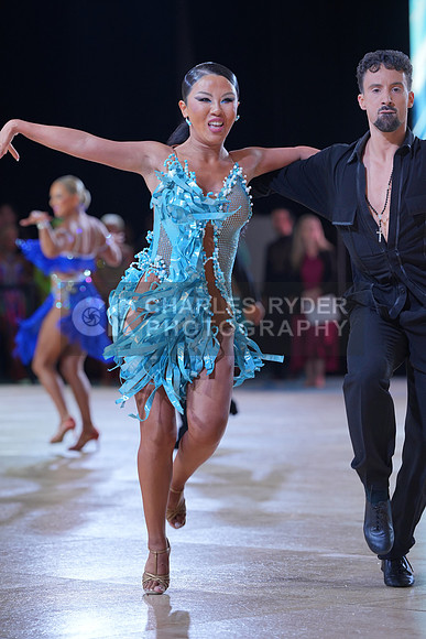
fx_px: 2891
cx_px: 213
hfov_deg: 8.4
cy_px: 320
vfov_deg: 12.6
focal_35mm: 163
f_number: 4
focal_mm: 163
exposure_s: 1/400
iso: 640
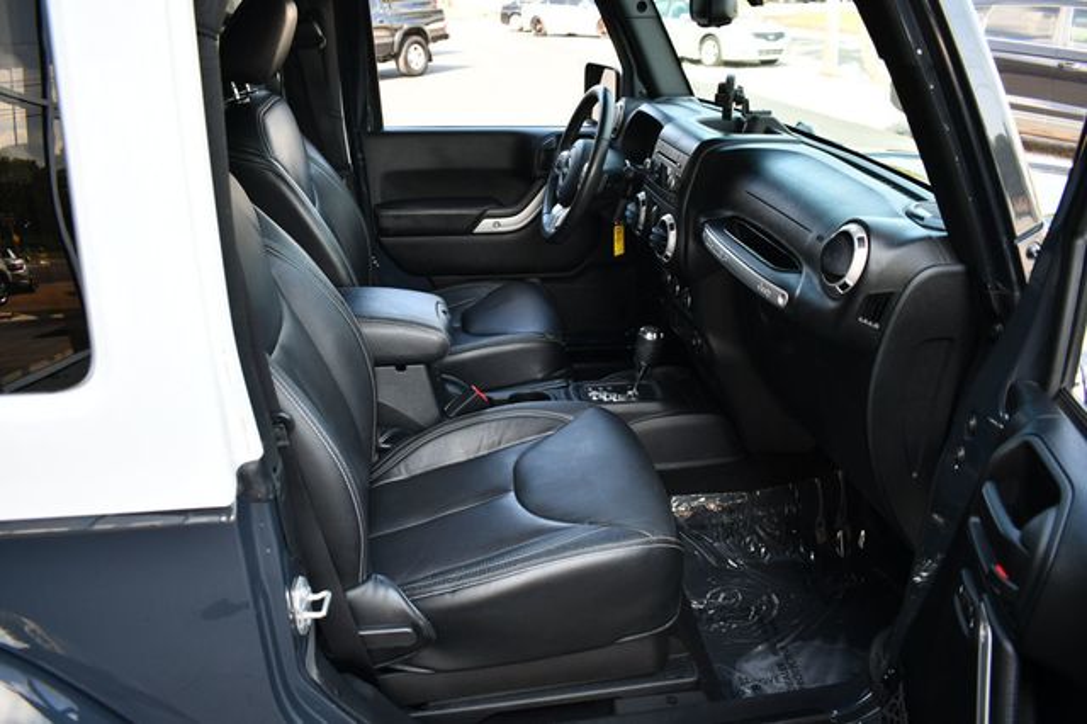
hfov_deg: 67.4
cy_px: 362
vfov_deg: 47.9
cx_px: 544
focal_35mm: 27
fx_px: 815
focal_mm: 18
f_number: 4
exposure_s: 1/250
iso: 400
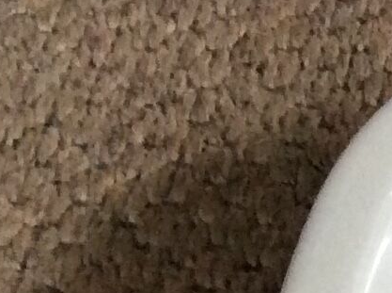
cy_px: 351
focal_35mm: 199
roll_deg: +0.7
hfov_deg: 8.7
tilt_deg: -44.9
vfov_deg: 7.4
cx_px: 1071
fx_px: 2249
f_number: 2.4
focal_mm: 3.3
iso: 125
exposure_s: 1/25
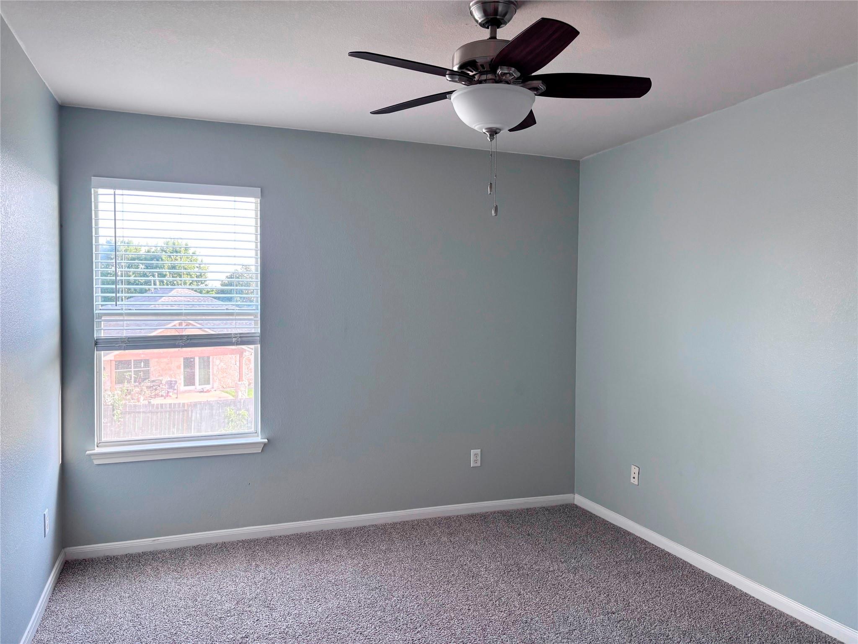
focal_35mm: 26
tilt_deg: -2.0
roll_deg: -0.8
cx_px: 429
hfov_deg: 67.3
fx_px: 644
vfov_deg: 53.1
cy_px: 322
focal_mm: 5.96
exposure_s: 1/60
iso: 100
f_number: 1.6
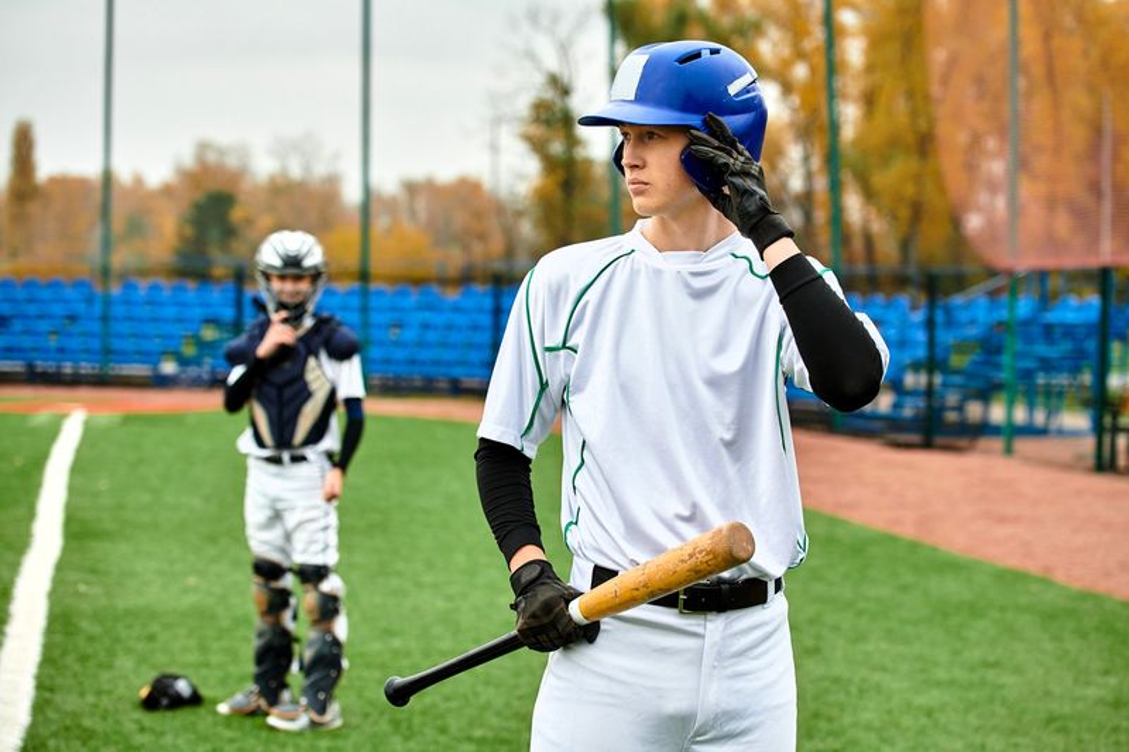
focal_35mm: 80
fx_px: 2508
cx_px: 564
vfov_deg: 17.1
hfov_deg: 25.4
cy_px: 376
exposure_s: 1/800
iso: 640
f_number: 4
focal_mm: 80
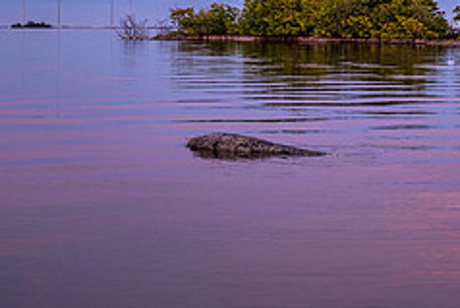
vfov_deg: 13.5
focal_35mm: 100
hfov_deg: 20.2
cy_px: -1
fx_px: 1279
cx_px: 344
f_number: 4
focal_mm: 27.5
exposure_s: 1/80
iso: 800
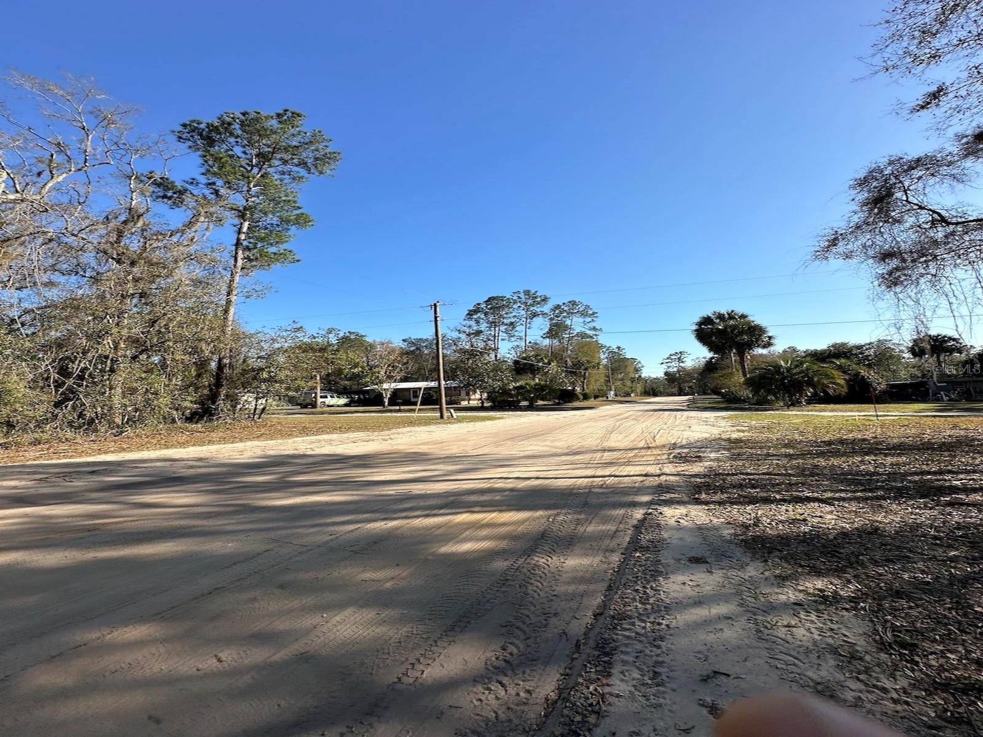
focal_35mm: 14
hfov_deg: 102.1
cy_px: 368
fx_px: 398
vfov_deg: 85.7
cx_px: 492
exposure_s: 1/1490
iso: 50
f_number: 2.2
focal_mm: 2.22
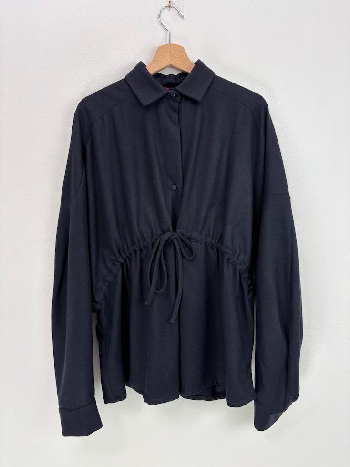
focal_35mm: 26
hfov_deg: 53.1
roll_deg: +0.4
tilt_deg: -8.1
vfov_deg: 67.3
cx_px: 175
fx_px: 351
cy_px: 234
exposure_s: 1/100
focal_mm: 5.96
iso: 80
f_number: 1.6
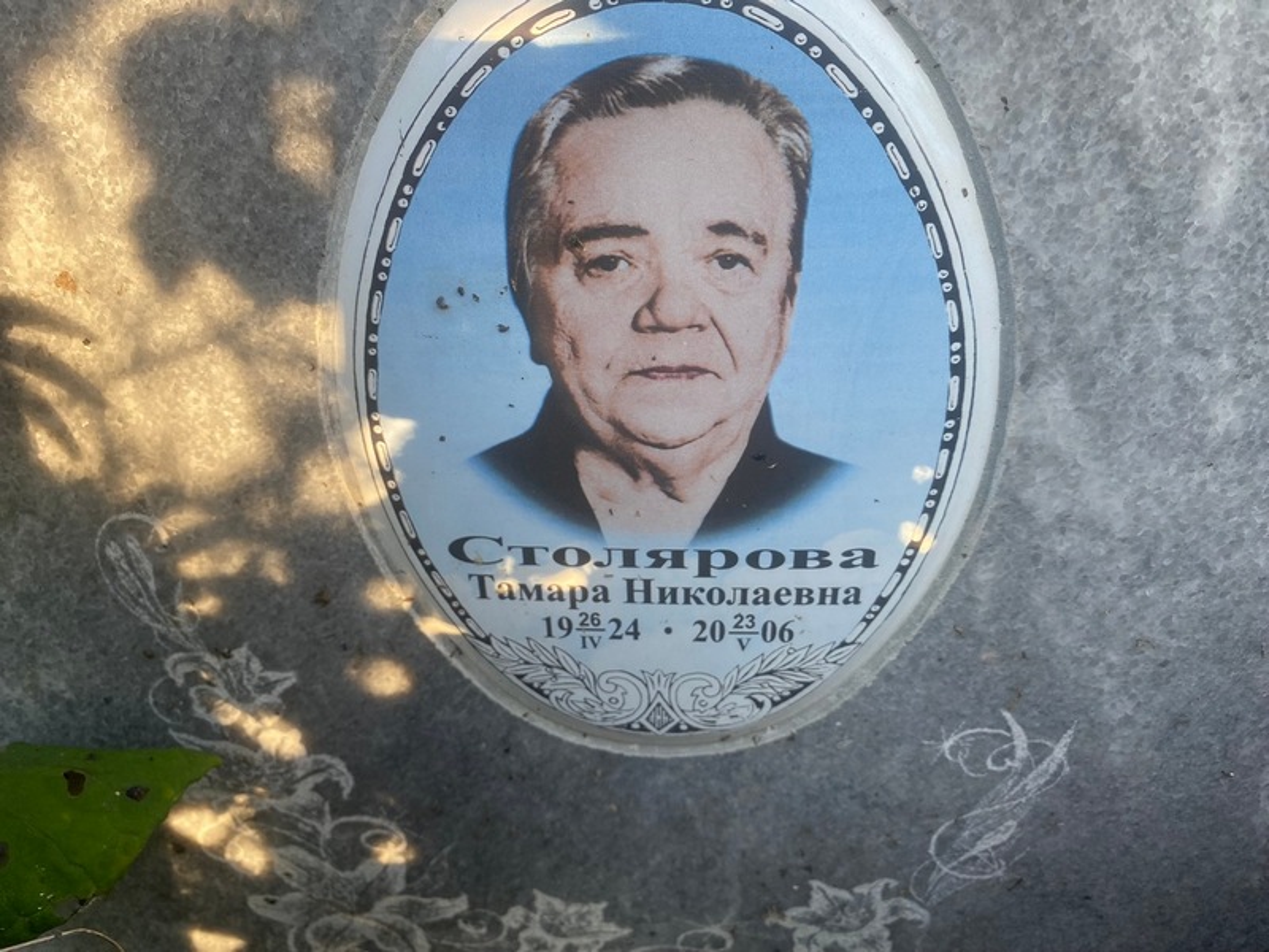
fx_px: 916
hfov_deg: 69.4
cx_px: 634
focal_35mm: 25
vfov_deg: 54.9
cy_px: 476
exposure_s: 1/267
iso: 32
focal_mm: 4.25
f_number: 1.8
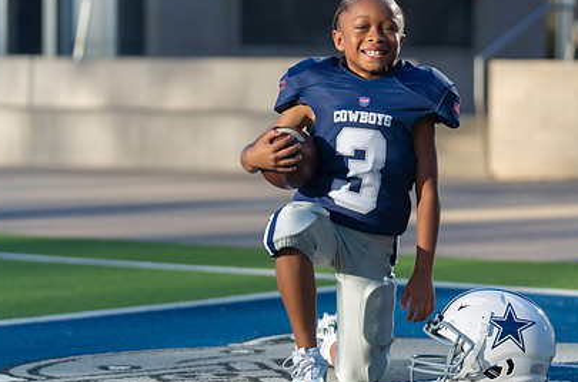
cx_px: 367
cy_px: 147
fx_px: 2371
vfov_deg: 9.2
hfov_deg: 13.9
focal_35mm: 148
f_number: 2.8
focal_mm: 99
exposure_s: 1/800
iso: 100
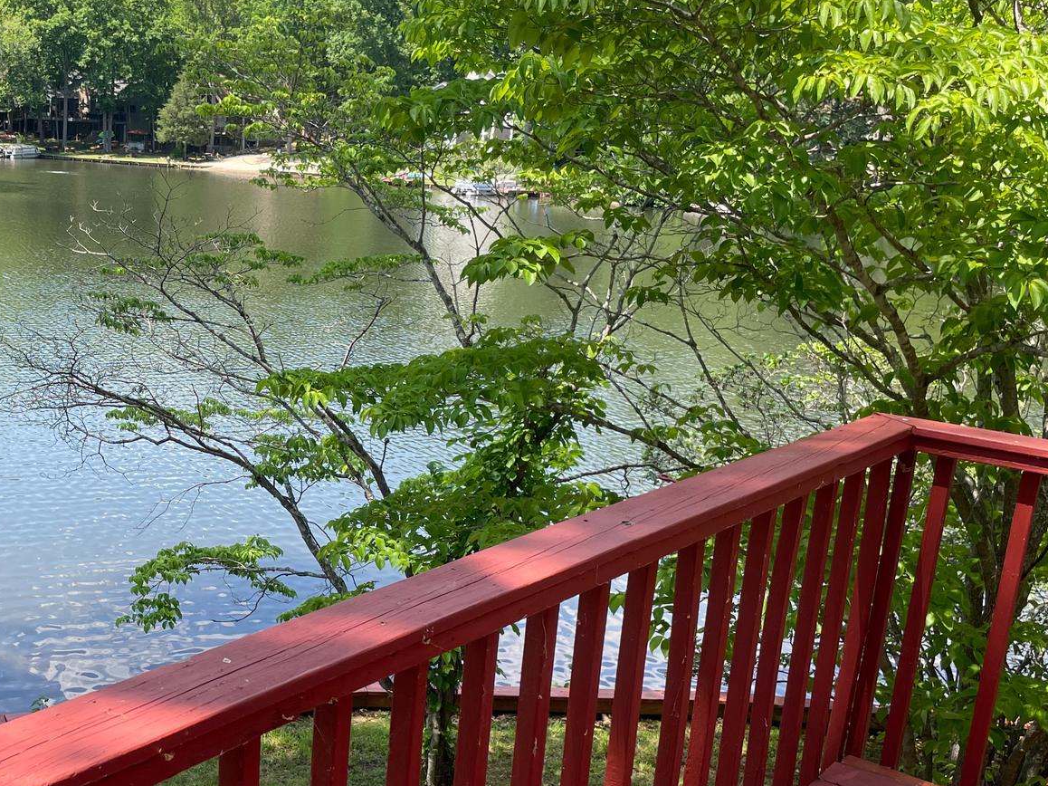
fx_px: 1392
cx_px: 209
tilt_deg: -16.2
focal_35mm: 46
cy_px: 503
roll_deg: -2.8
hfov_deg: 39.6
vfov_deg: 31.3
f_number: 1.6
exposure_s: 1/729
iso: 32
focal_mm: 4.2
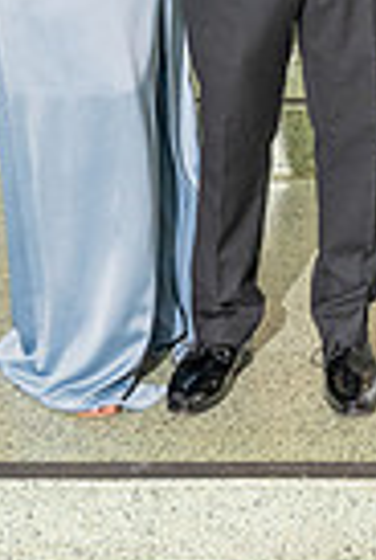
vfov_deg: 16.2
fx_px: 1839
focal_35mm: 118
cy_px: -208
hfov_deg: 11.5
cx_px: 420
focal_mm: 24
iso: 800
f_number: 4
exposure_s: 1/200
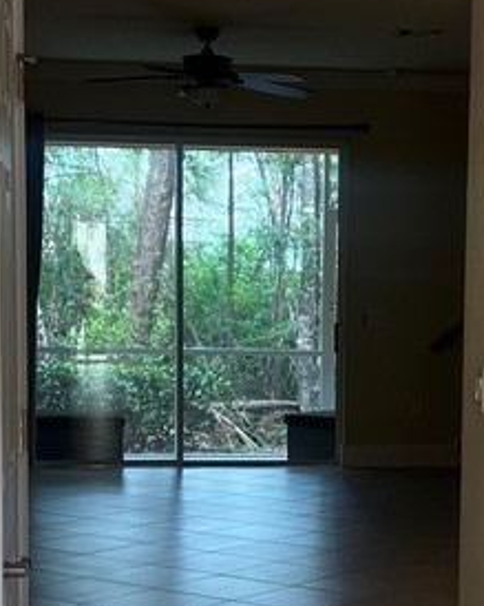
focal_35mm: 95
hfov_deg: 16.1
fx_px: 1702
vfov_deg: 20.0
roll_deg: +0.1
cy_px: 462
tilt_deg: -3.7
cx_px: 360
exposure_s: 1/120
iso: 50
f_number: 1.5
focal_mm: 5.7
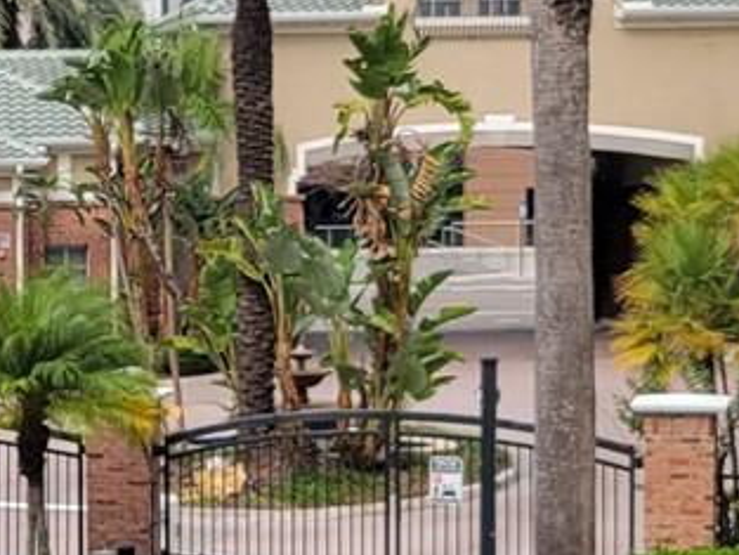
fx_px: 2840
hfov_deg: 14.4
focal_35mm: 133
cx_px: -142
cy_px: 409
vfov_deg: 11.1
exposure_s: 1/907
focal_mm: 5.4
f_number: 1.8
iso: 40
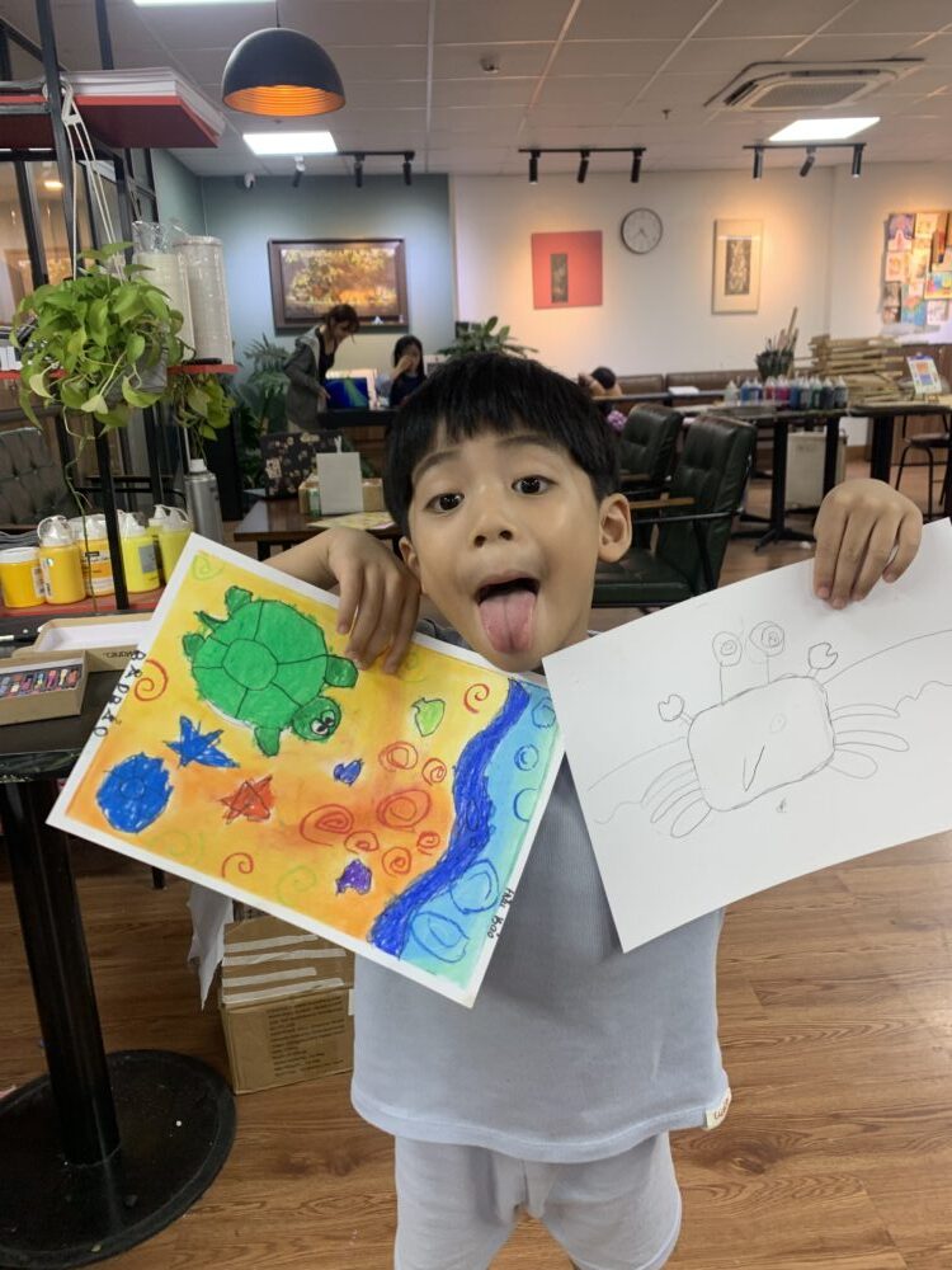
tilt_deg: -15.5
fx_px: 953
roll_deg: +1.6
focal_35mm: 26
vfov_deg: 67.3
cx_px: 476
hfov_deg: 53.1
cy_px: 635
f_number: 1.8
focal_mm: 4.25
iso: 50
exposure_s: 1/50
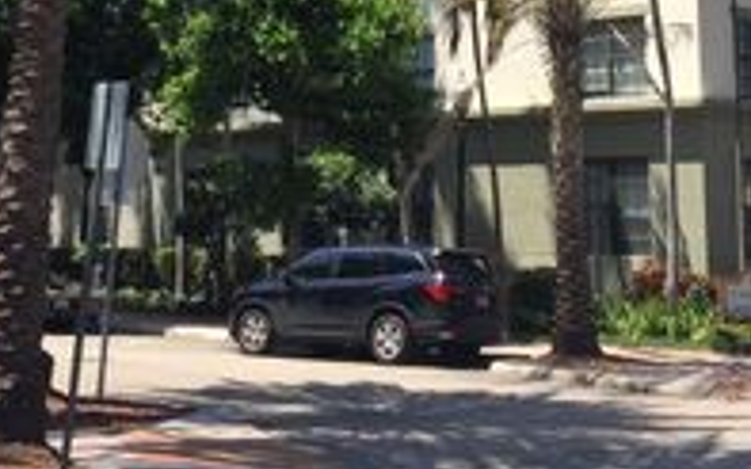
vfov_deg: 15.5
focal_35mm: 78
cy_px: -219
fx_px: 1596
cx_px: 412
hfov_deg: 26.5
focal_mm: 4.15
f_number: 2.2
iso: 32
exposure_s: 1/1068
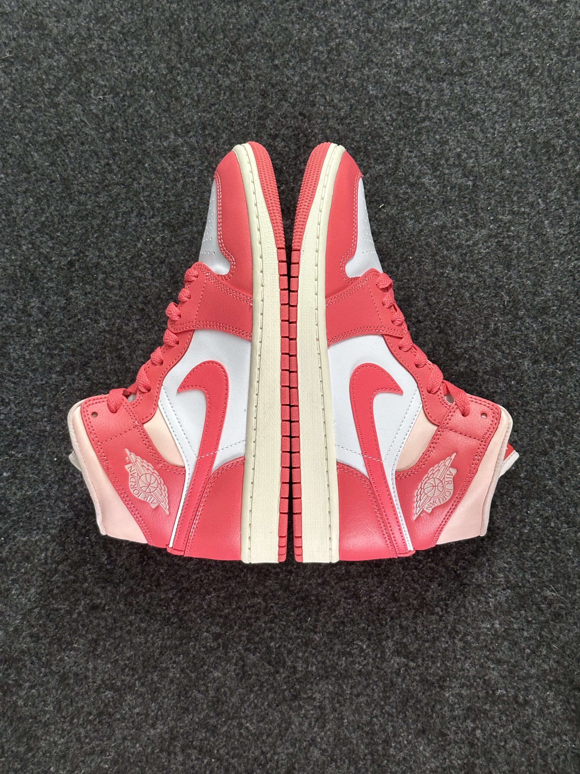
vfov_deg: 39.7
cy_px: 387
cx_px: 290
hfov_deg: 30.3
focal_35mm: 48
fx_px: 1072
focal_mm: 6.86
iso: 200
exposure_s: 1/50
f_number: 1.78
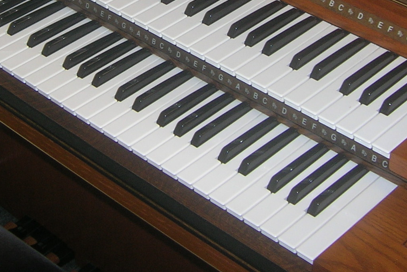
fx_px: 1018
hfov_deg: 22.6
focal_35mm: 90
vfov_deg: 14.7
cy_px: -55
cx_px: 188
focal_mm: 5.7
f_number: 2.9
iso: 50
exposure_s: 1/60.1
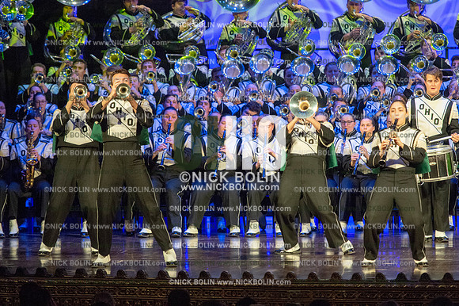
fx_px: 3058
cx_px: 230
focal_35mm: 240
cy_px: 153
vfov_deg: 5.7
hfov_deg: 8.6
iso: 8000
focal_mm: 240
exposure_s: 1/320
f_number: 5.6
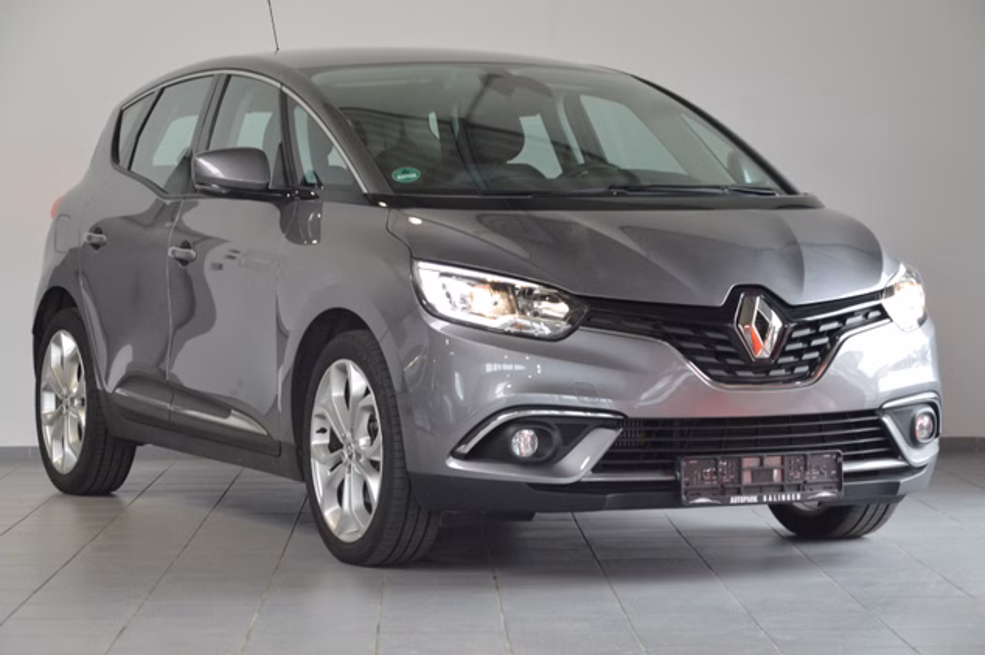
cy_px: 328
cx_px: 491
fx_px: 2899
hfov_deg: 19.3
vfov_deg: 12.9
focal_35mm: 106
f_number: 5.3
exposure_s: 1/60
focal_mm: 70
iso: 1100
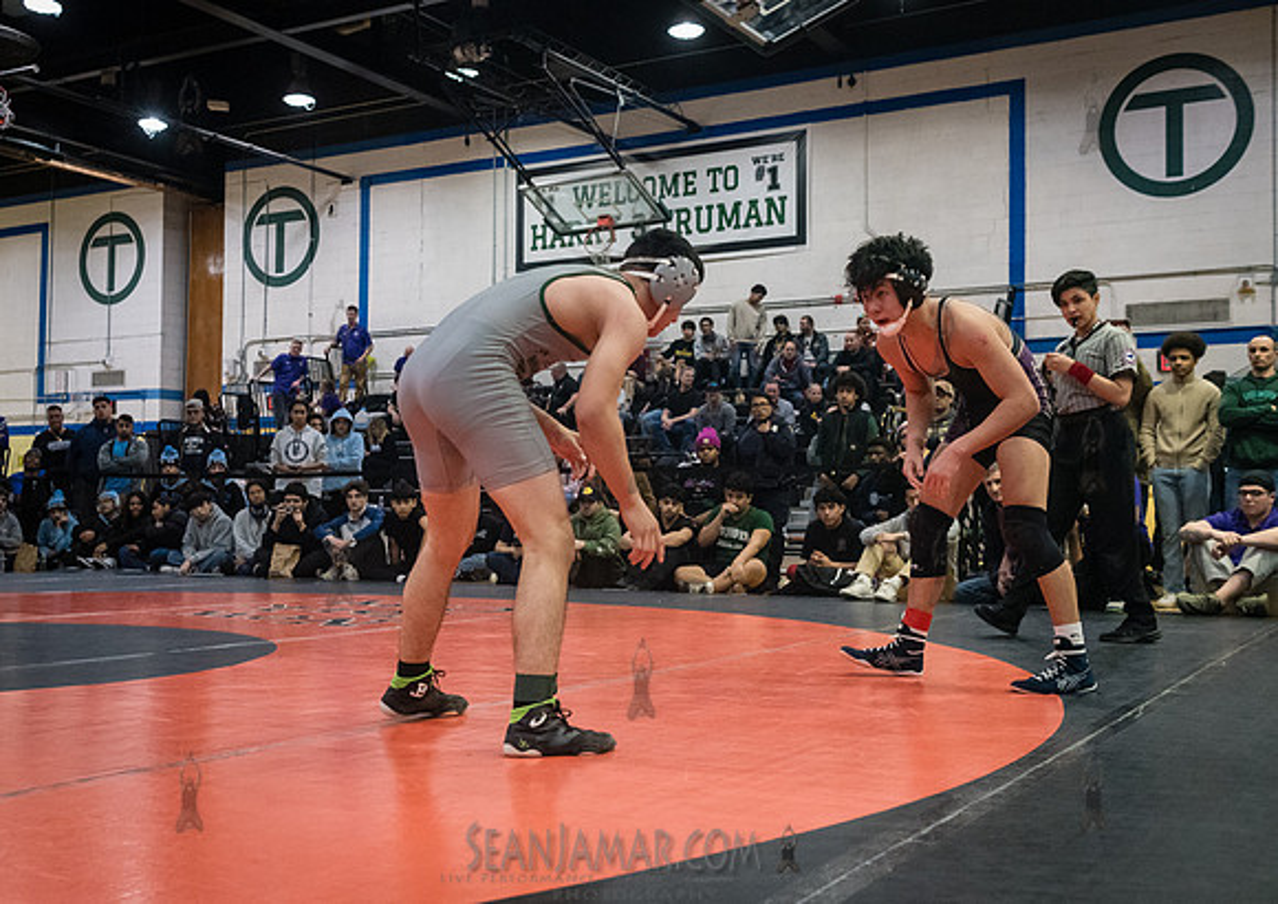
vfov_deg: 35.0
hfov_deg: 48.0
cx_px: 568
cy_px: 450
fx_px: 1432
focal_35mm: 40
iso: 8000
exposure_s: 1/400
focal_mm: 35
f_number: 4
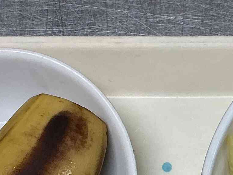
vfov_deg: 11.1
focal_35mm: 122
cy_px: 348
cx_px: 192
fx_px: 821
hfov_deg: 16.0
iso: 50
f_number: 1.8
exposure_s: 1/100
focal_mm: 3
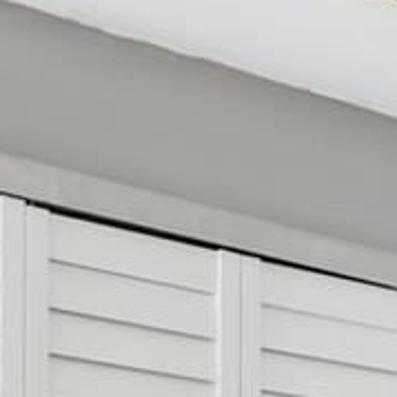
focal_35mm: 167
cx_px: 985
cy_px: 801
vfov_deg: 9.7
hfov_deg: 9.3
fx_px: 2167
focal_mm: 22
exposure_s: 1/1.25
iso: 200
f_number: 9
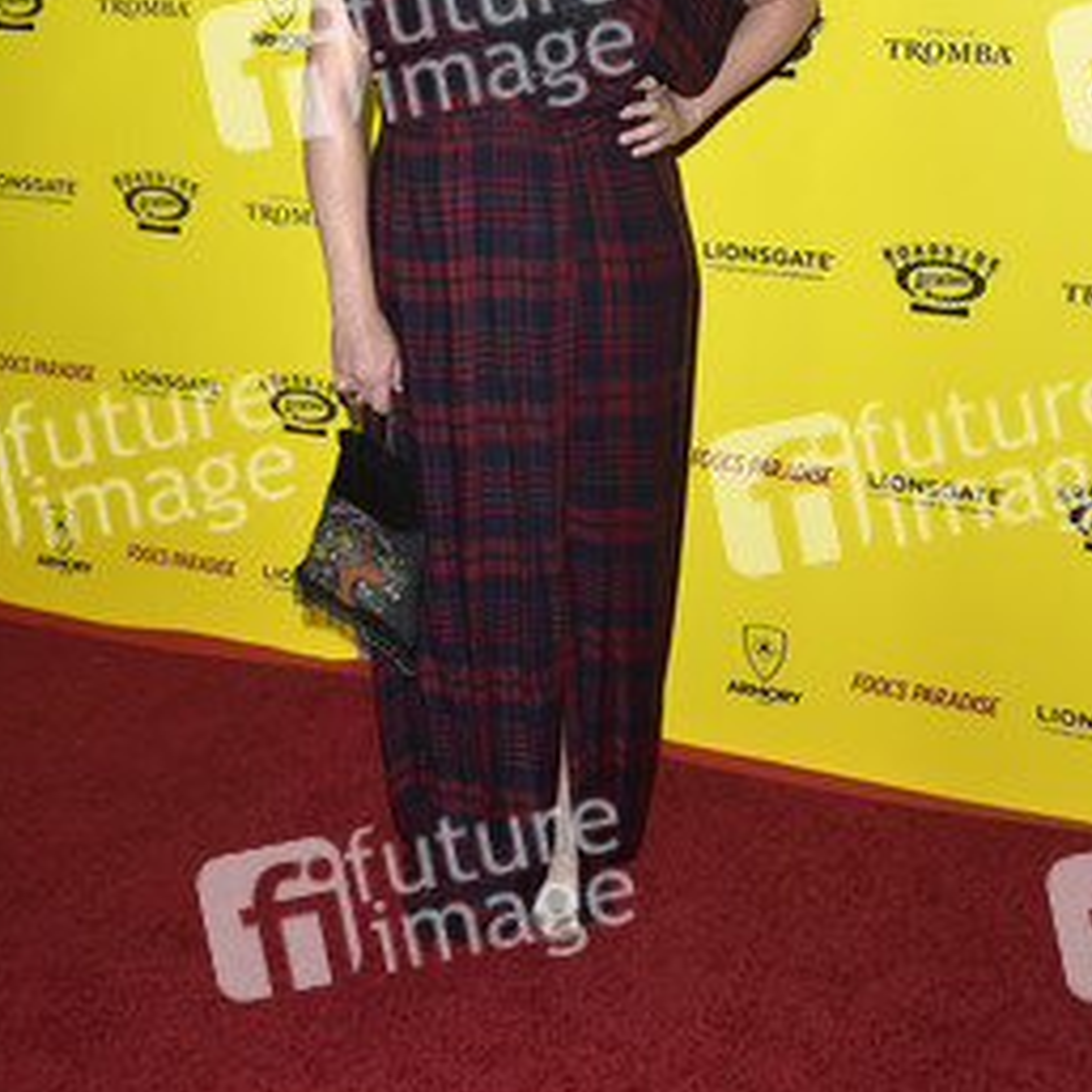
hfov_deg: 32.2
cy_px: 263
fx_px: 1892
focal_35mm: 53
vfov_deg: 31.6
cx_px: 542
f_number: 6.3
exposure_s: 1/250
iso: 250
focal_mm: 40
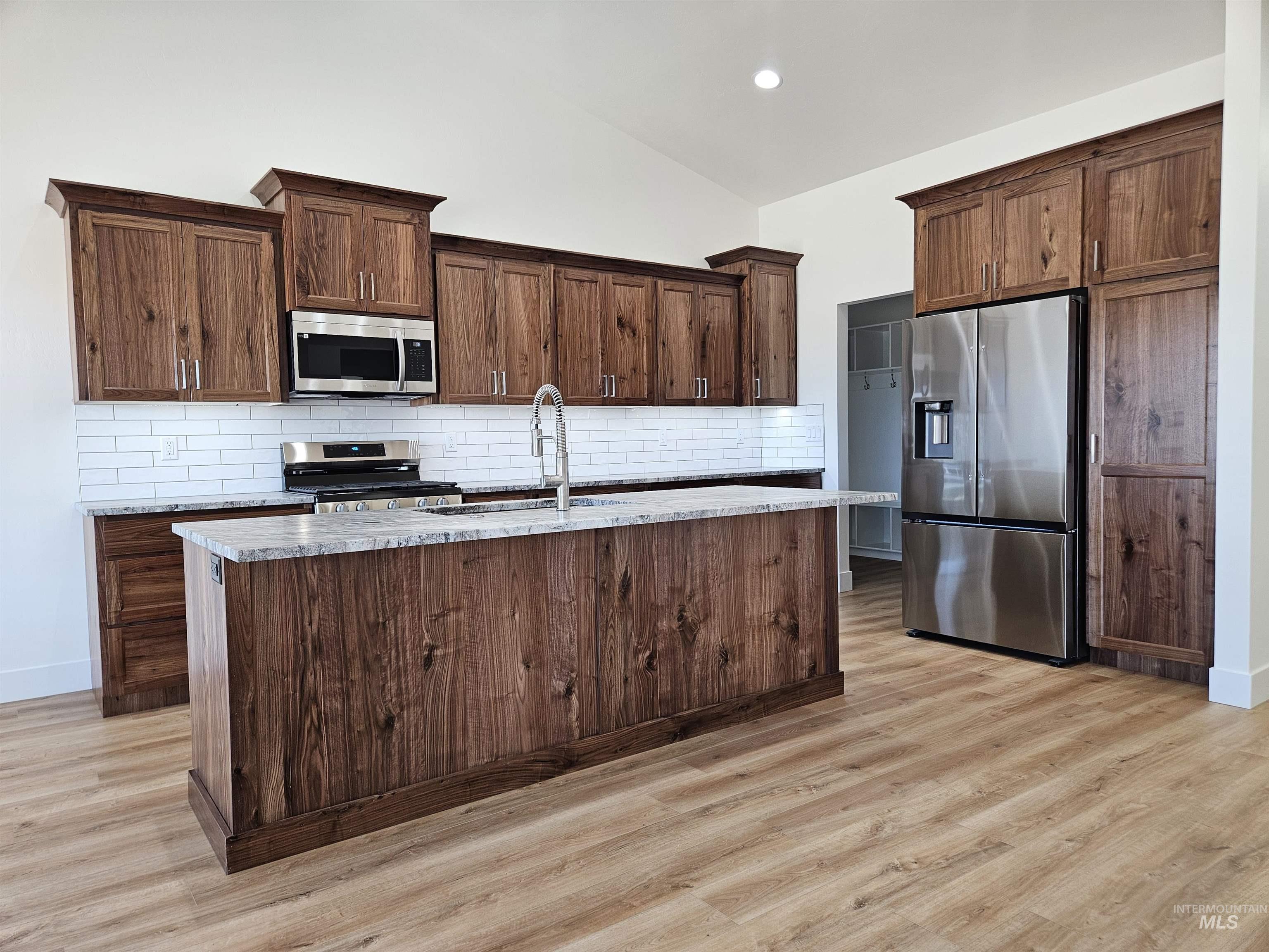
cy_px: 476
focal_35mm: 23
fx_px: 843
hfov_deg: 73.9
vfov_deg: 58.9
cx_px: 634
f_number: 1.8
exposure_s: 1/120
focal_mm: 5.4
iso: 125
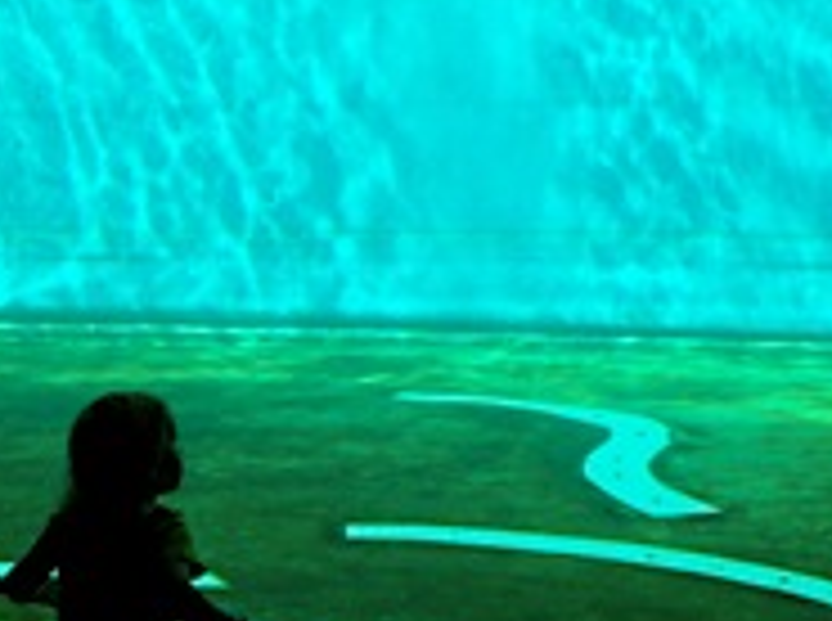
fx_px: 1871
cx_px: 292
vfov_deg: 18.8
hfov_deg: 25.0
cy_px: 338
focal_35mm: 78
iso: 80
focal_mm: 6
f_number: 2.7
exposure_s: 1/131
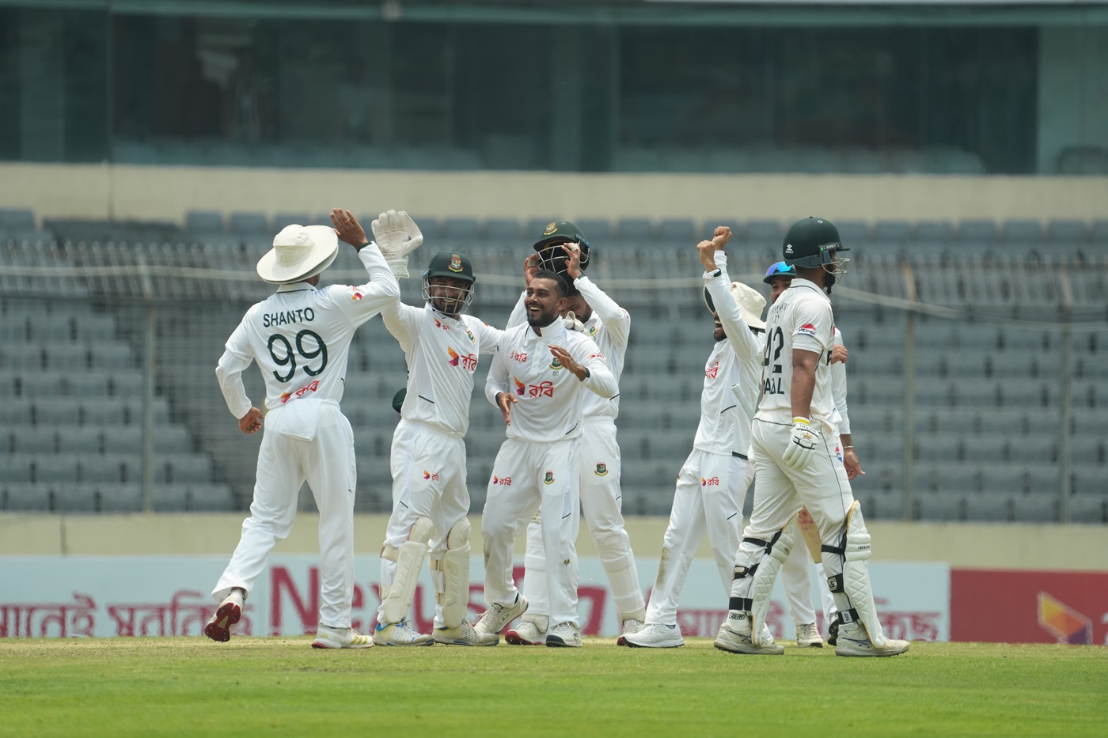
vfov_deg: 2.5
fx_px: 17202
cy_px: 369
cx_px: 554
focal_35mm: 559
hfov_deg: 3.7
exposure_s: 1/2000
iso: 500
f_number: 6.3
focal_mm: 559
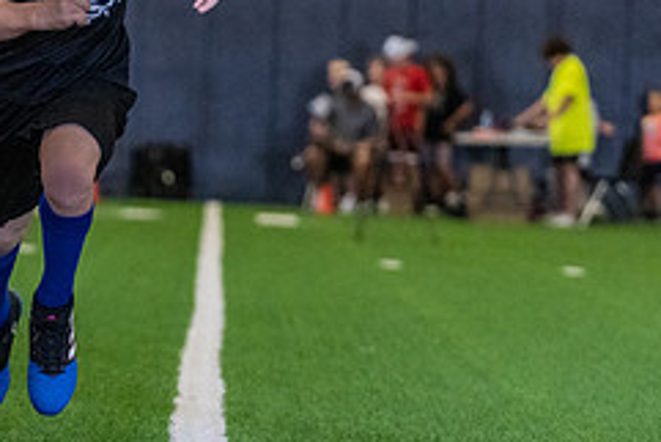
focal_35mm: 214
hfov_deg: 9.6
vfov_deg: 6.4
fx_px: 3931
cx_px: 58
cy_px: 108
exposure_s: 1/1000
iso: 10000
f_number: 2.8
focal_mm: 89
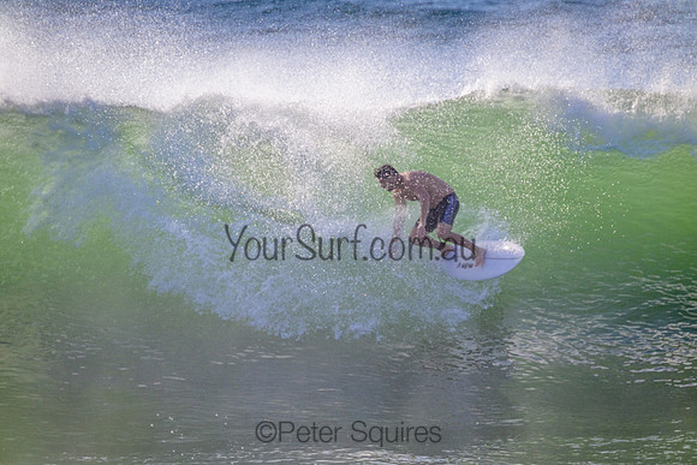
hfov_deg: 2.6
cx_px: 348
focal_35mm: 800
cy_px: 232
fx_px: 15492
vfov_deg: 1.7
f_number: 11
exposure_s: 1/2000
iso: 1000
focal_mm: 800
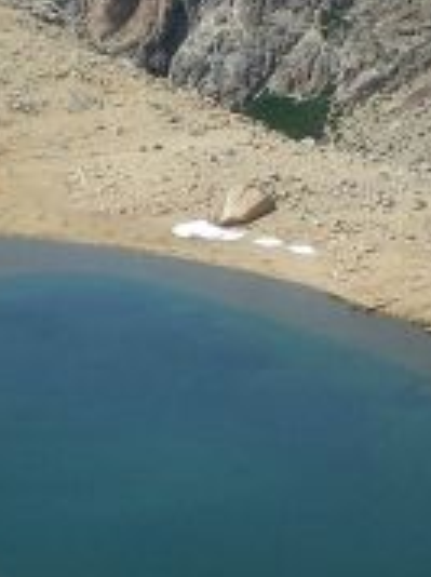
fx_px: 2280
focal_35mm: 137
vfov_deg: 14.4
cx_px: 120
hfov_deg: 10.8
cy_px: 318
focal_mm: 6.3
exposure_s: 1/800
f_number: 4.6
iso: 64
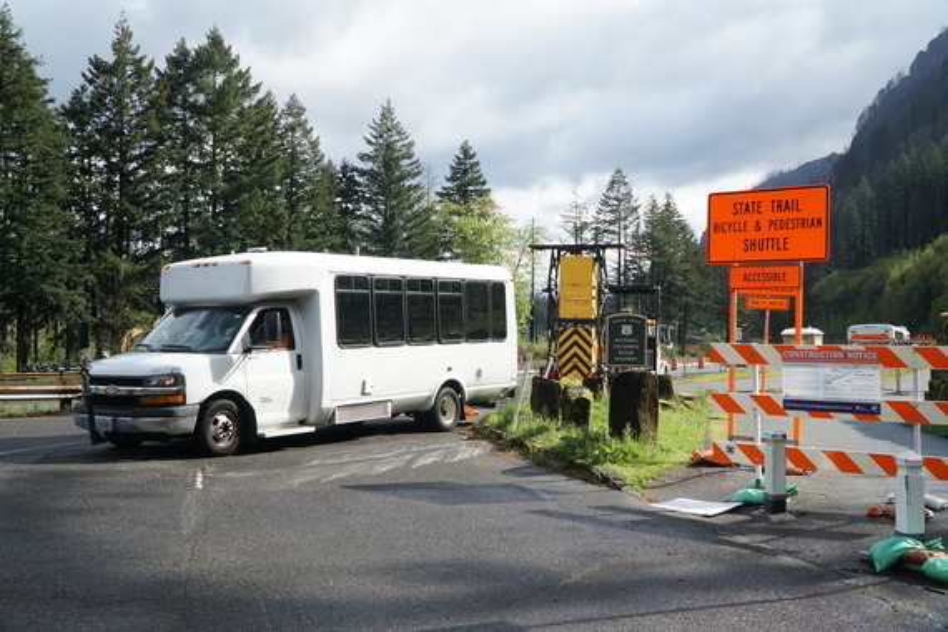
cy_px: 316
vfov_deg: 40.0
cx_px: 474
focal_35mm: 33
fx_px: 869
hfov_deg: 57.2
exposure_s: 1/800
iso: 800
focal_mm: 22
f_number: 9
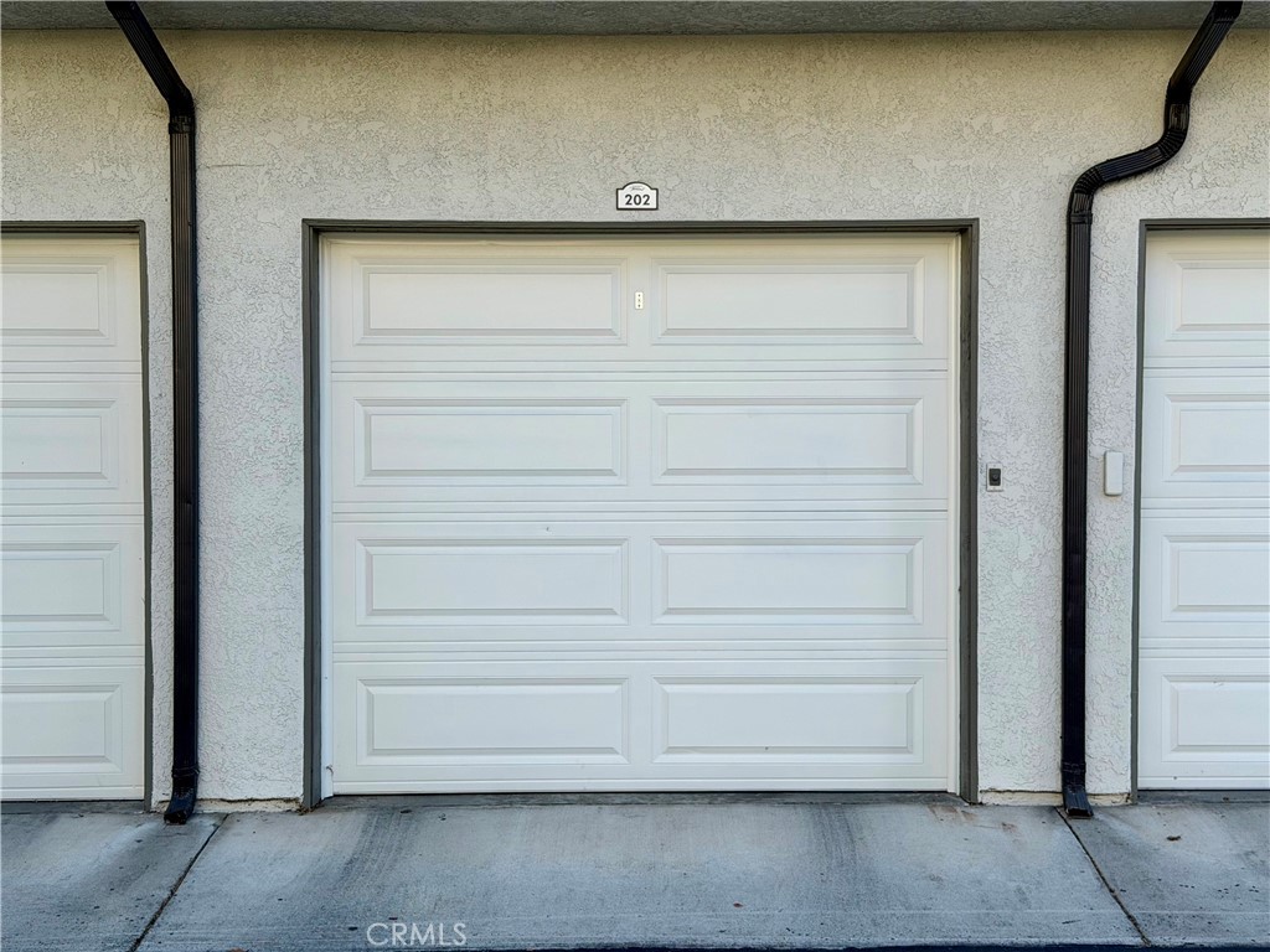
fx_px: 1761
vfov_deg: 30.3
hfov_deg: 39.7
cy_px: 476
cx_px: 635
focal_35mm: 48
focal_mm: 6.76
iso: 64
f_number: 1.78
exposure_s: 1/1222
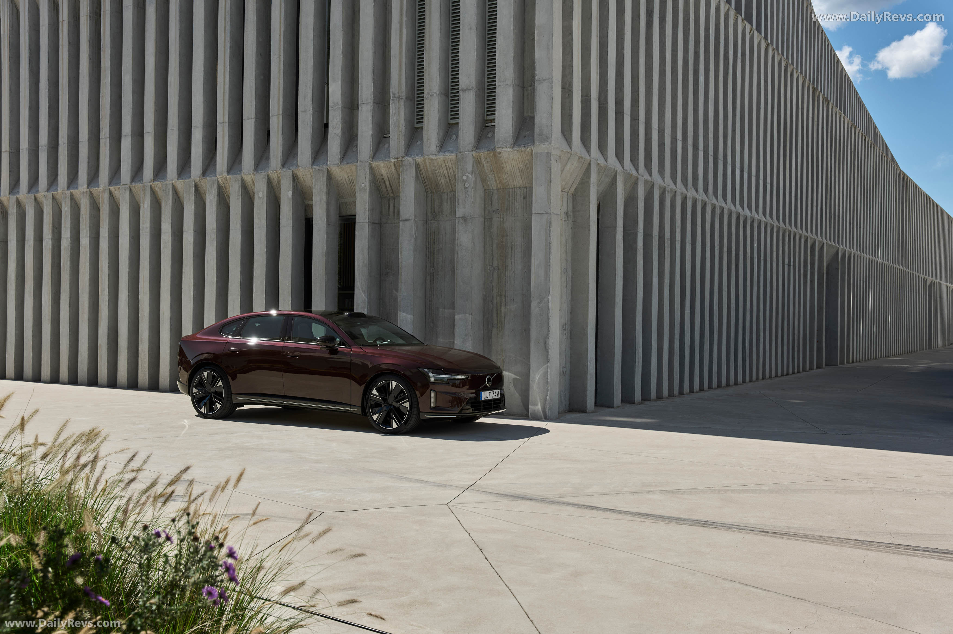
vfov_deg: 36.8
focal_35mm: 36
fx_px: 952
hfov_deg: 53.2
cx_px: 476
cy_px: 317
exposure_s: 1/500
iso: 100
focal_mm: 36
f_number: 5.6
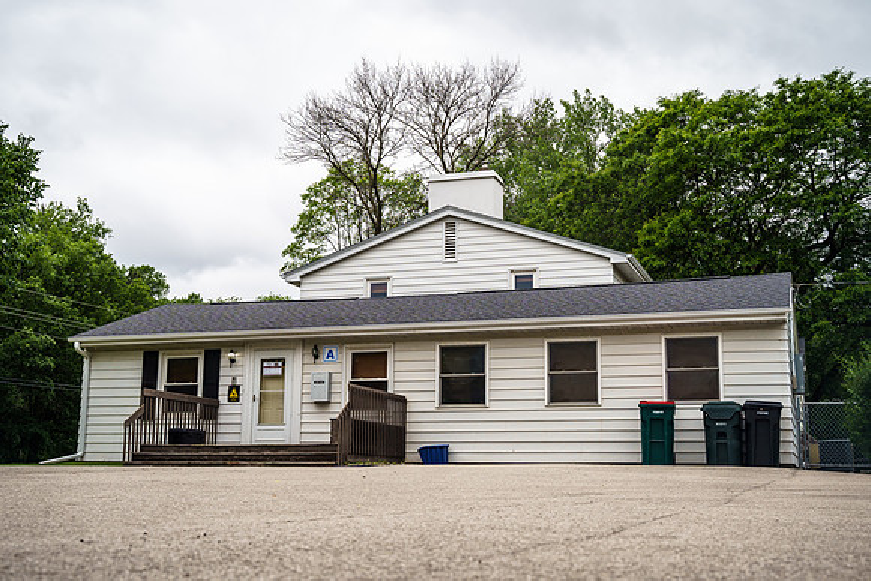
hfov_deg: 43.6
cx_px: 444
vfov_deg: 29.9
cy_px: 286
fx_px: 1089
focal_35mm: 45
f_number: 4
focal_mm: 38
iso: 250
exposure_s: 1/1250
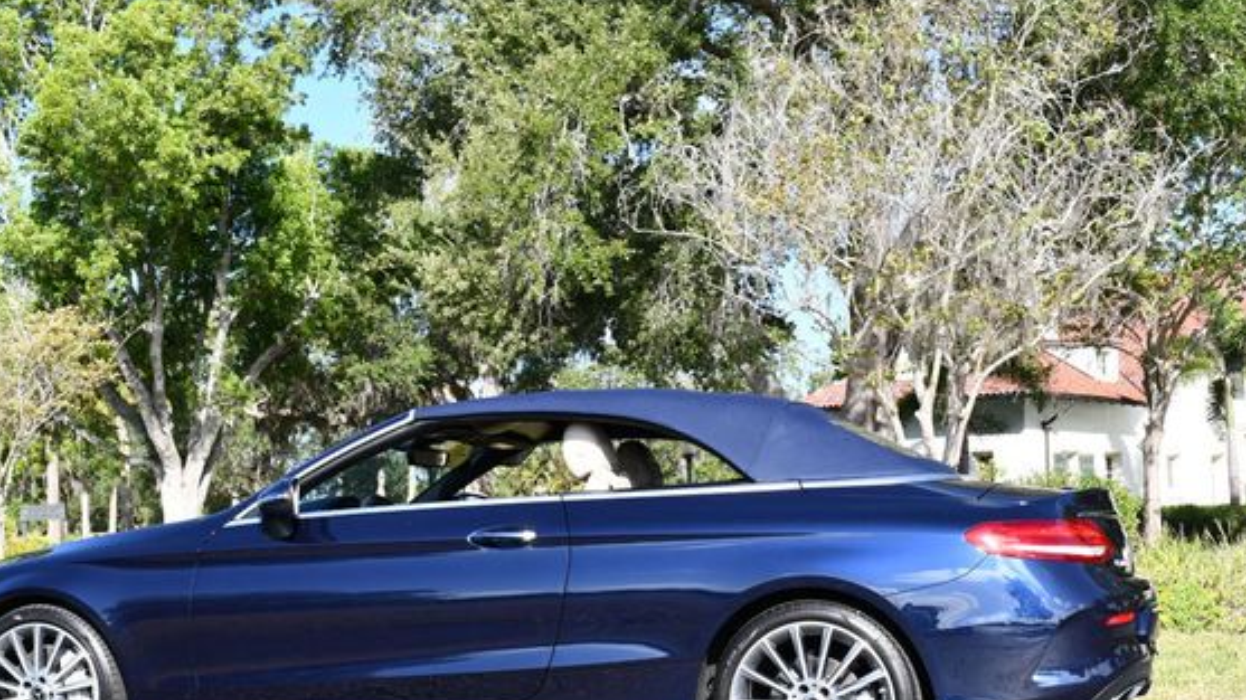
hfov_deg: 39.1
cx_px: 555
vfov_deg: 22.6
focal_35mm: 53
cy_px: 420
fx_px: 1751
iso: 200
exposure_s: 1/250
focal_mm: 22
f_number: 8
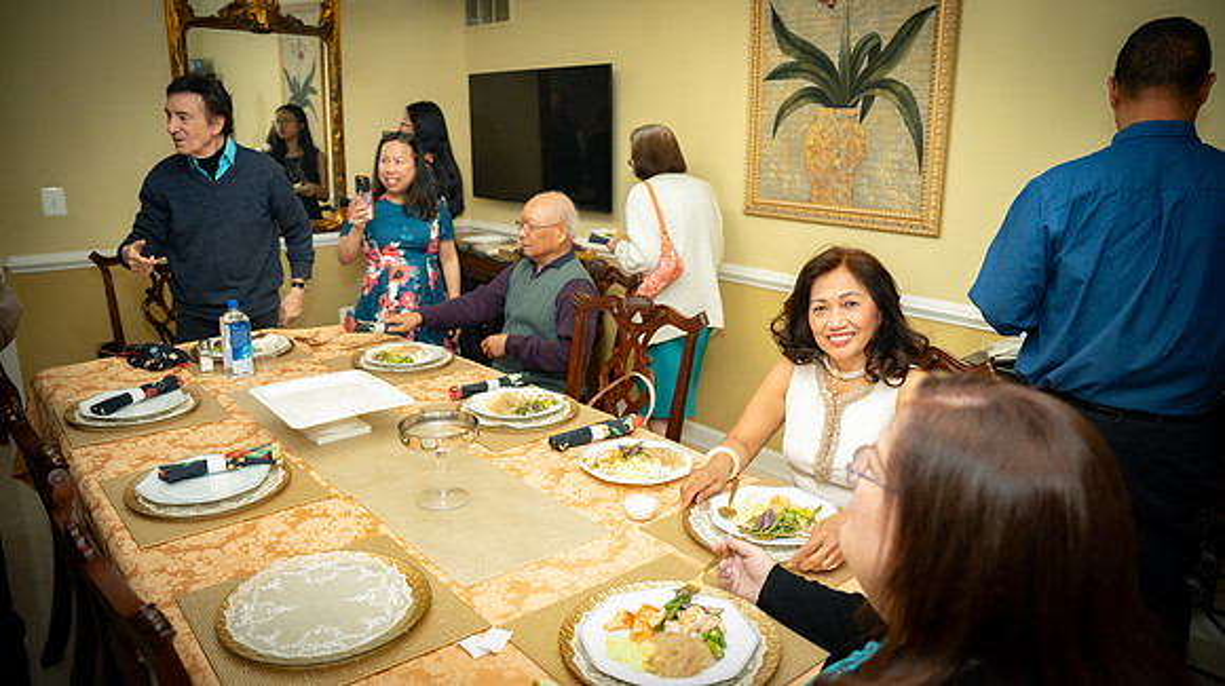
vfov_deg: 45.6
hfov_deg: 73.8
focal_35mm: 25
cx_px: 612
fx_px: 816
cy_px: 343
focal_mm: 24
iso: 1600
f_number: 2.8
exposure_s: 1/160
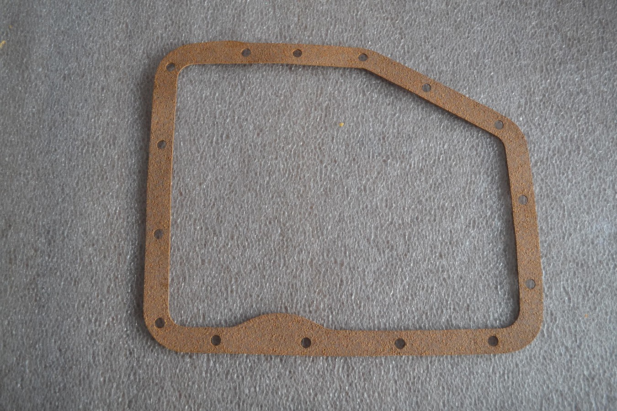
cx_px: 308
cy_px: 206
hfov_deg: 57.2
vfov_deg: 40.0
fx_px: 566
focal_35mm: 33
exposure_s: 1/60
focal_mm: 22
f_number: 3.8
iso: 640
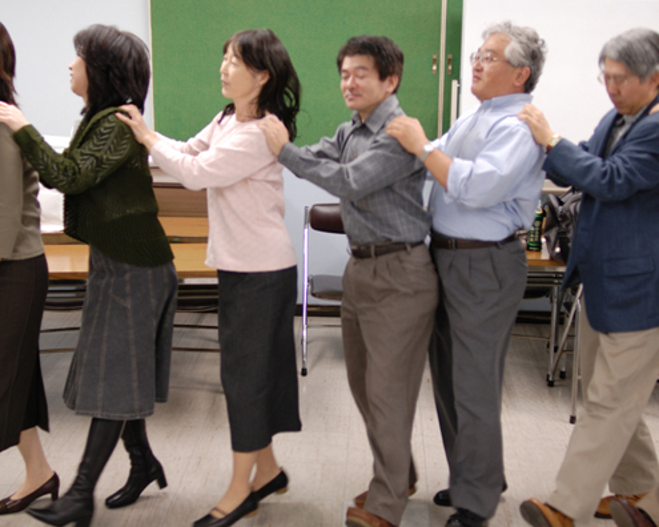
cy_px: 254
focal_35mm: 51
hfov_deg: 36.6
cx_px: 308
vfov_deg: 29.7
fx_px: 995
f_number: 2
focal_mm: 28
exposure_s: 1/60
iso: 250
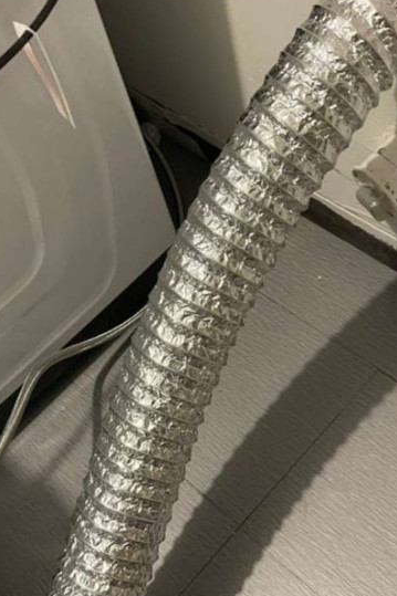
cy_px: 372
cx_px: 190
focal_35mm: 77
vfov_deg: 26.2
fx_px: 1274
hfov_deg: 17.7
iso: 20
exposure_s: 1/23
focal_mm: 6.6
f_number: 2.8
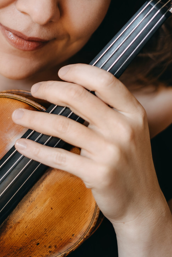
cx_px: 52
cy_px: 49
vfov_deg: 21.0
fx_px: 688
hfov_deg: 14.2
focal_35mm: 96
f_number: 1.8
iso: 400
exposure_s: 1/160
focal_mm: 50
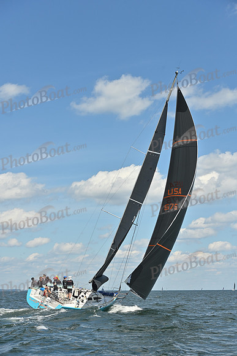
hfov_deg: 19.5
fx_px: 691
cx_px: 118
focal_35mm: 70
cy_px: 178
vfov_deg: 28.8
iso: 250
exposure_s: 1/1600
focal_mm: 70
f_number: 7.1
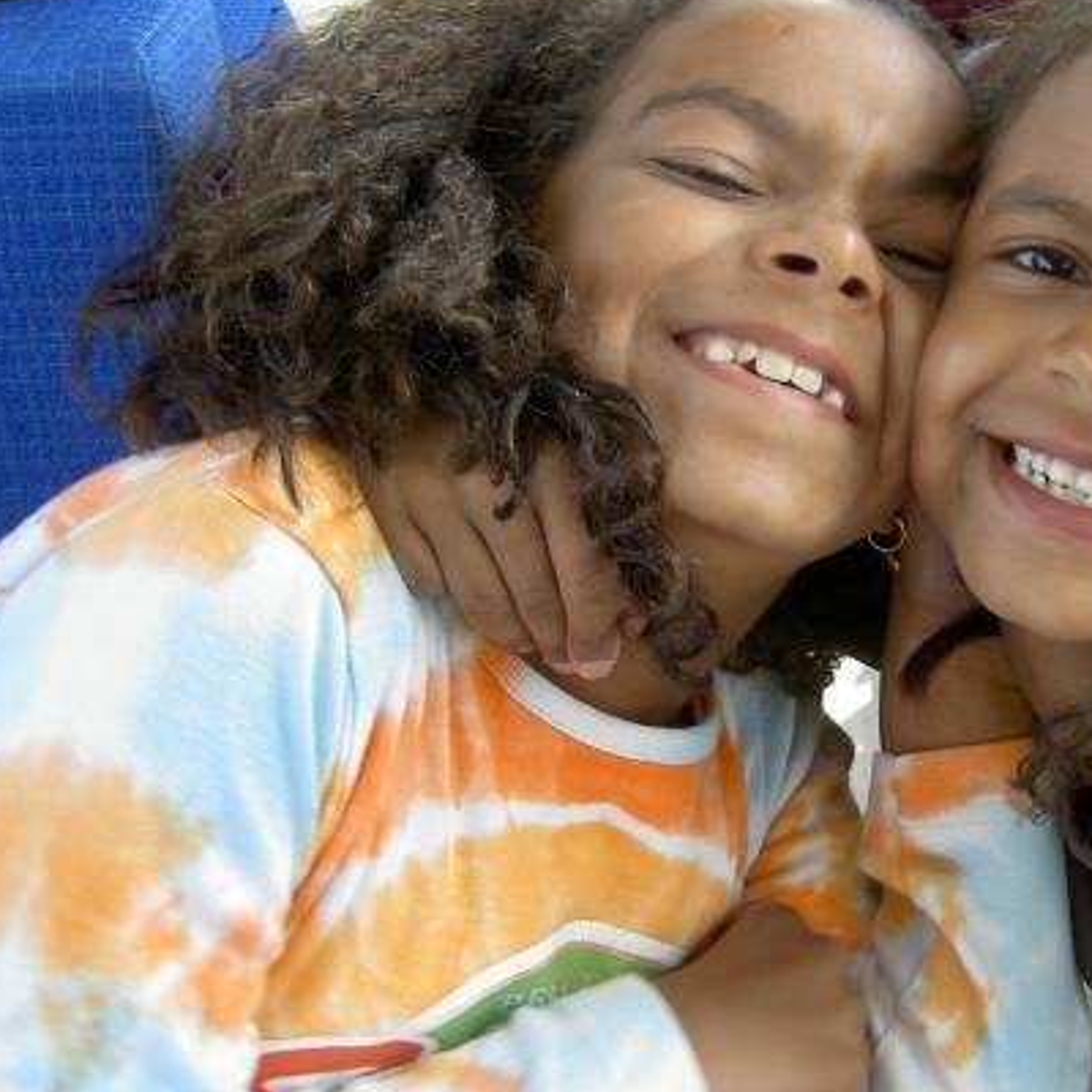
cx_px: 814
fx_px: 2463
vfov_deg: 25.0
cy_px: 560
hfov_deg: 24.7
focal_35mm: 69
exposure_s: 1/80
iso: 100
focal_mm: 8
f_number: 2.8
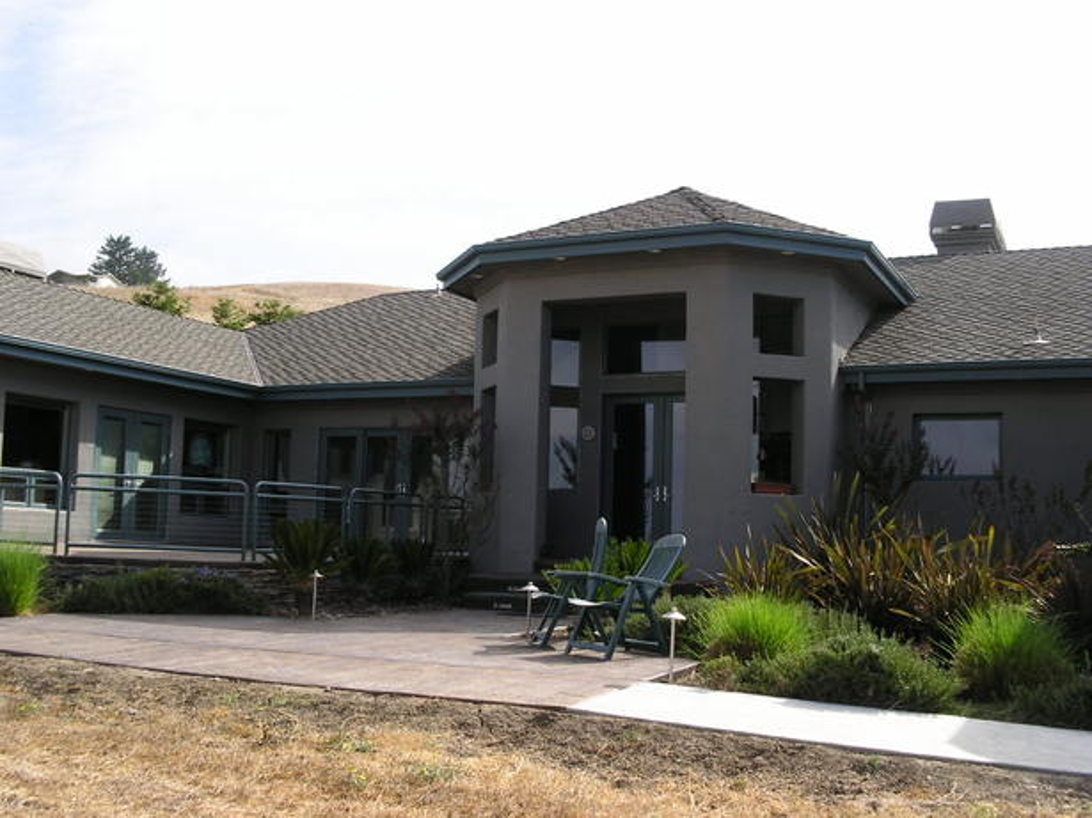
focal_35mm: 38
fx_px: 1199
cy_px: 409
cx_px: 546
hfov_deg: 49.0
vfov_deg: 37.7
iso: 100
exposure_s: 1/250
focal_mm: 7.8
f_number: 5.6
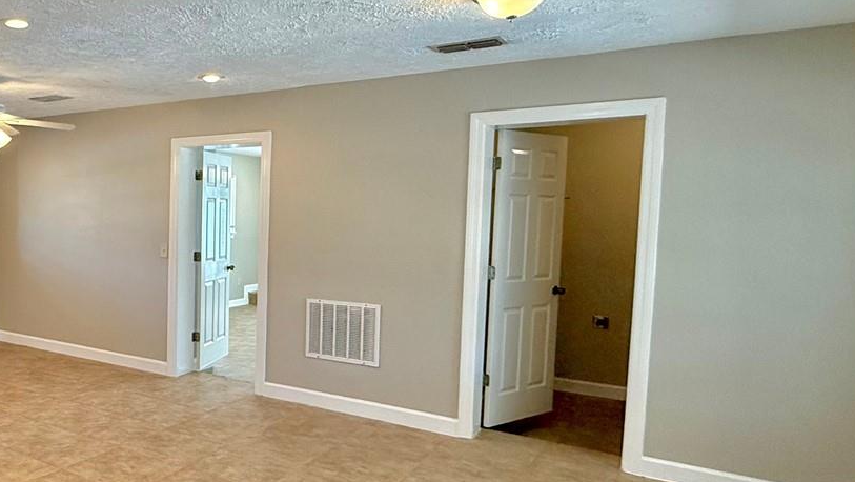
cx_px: 128
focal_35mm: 30
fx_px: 680
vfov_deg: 39.0
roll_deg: -0.1
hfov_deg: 57.6
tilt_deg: -3.6
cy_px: 258
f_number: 2.2
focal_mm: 2.22
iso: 200
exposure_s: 1/120
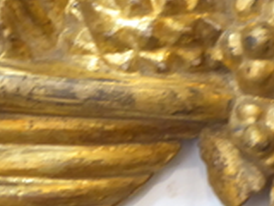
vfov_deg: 3.4
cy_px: 53
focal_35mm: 440
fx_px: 3483
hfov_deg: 4.5
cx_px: 87
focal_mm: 19
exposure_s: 1/10
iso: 400
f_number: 5.1
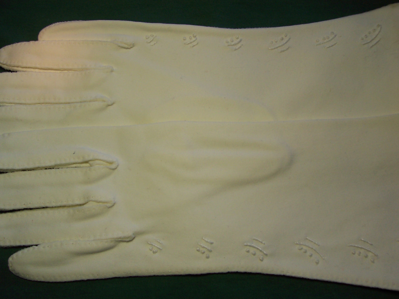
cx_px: 200
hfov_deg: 50.1
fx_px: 426
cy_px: 150
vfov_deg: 38.7
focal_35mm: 37
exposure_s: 1/180
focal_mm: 5.6
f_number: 2.8
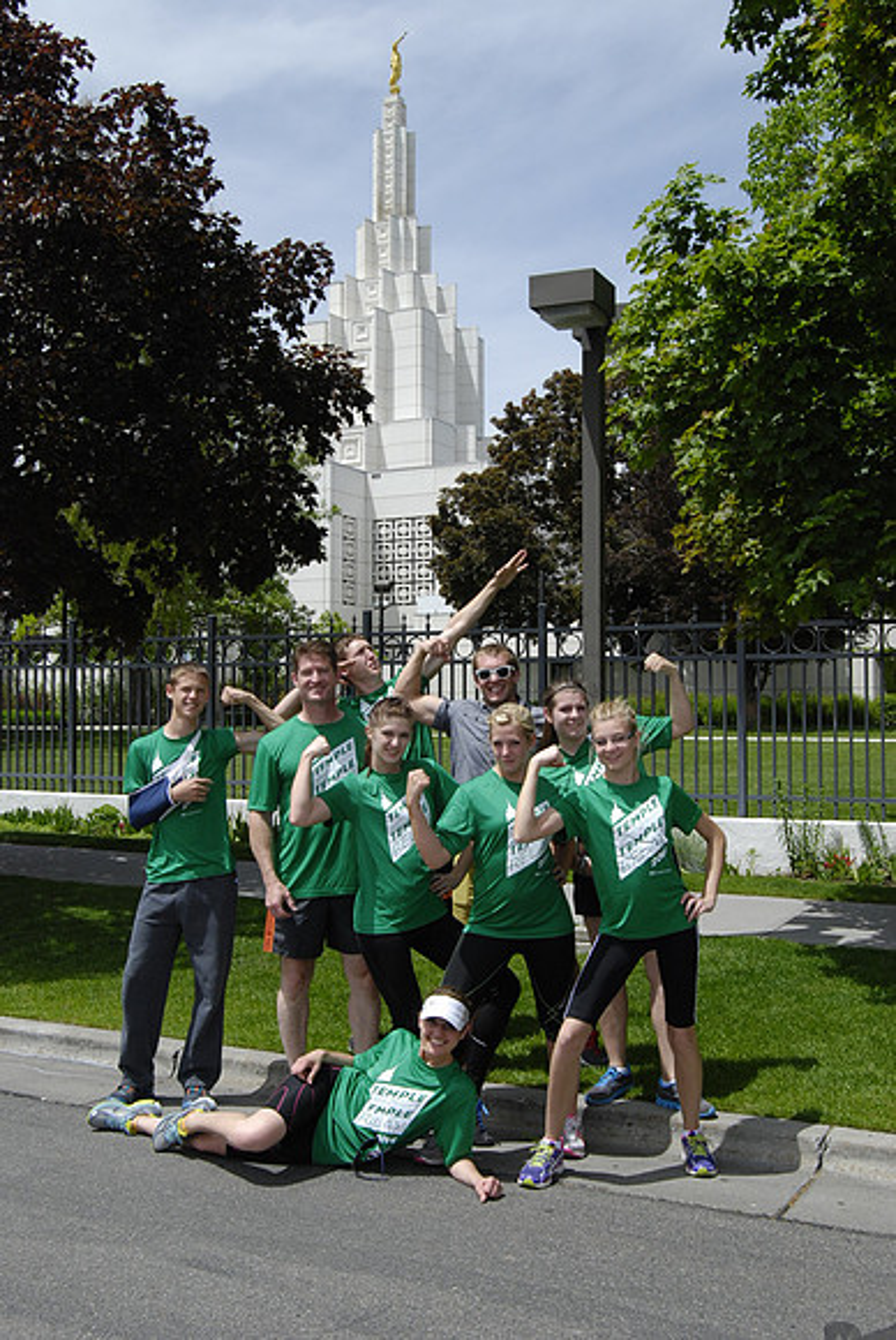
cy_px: 670
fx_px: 1452
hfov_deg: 34.3
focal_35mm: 39
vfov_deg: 49.5
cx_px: 448
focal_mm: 26
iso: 400
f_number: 10
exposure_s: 1/800
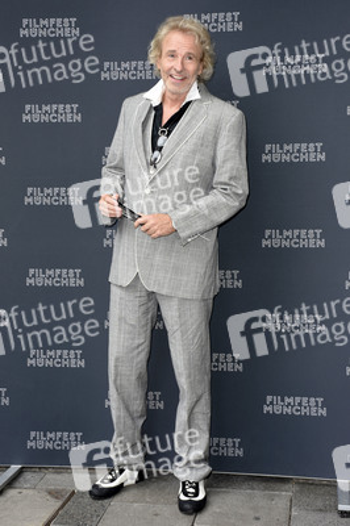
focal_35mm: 60
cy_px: 263
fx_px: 876
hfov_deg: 22.6
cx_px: 175
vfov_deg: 33.4
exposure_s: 1/60
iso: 200
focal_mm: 40
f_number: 6.3
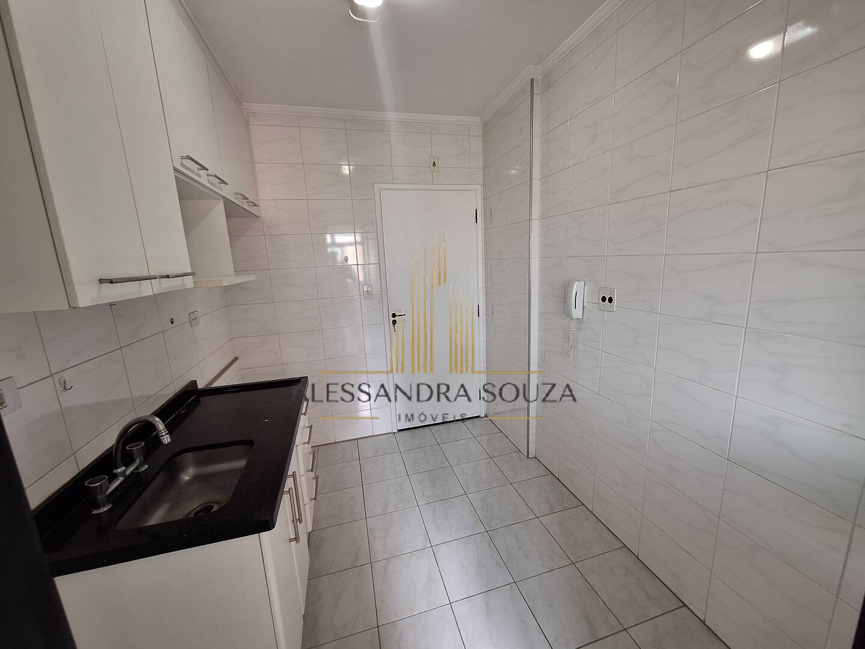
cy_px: 324
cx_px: 432
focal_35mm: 13
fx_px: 325
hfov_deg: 106.2
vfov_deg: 89.9
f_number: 2.2
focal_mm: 1.74
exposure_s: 1/40
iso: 100
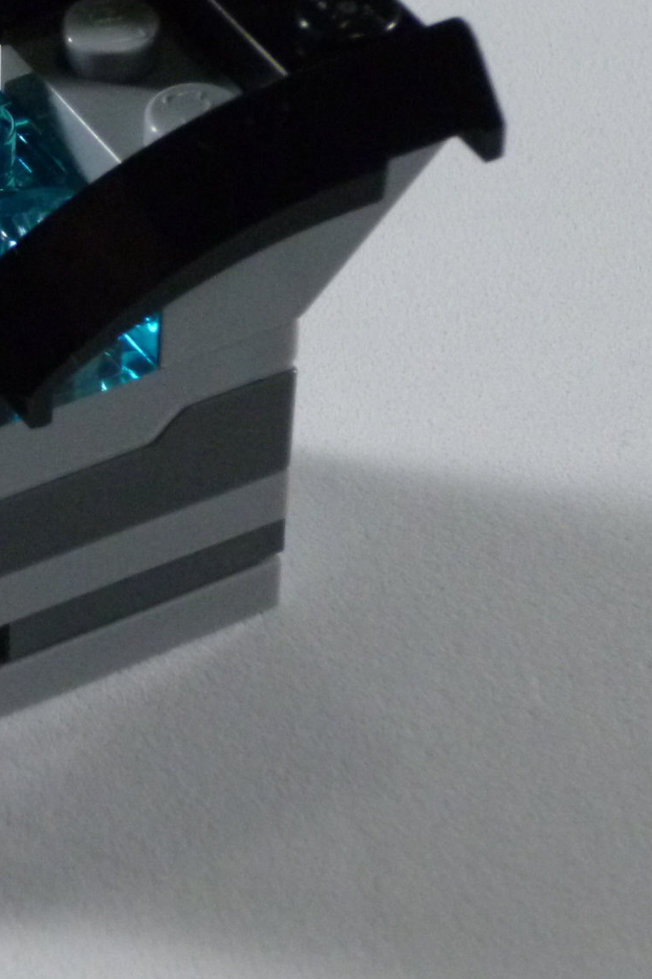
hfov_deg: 7.3
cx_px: -59
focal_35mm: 188
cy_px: 354
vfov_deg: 10.9
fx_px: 5108
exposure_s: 1/50
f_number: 4.9
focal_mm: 14.2
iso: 400
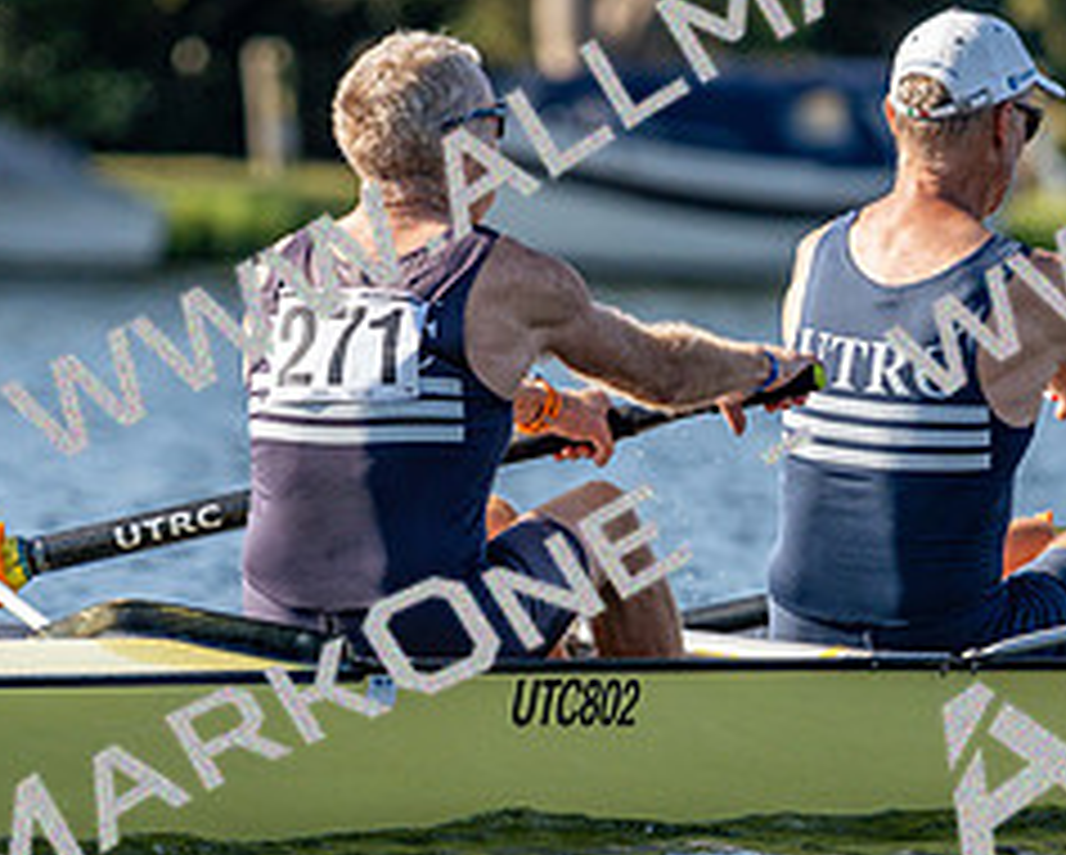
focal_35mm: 832
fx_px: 26271
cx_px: 558
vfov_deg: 1.9
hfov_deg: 2.3
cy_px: 470
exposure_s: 1/1600
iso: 400
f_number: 6.3
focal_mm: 362
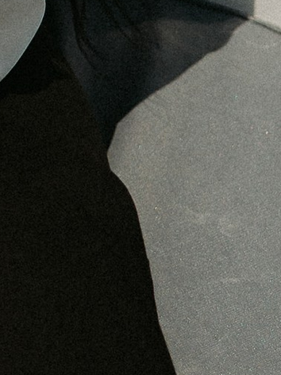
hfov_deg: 5.2
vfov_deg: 6.9
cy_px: -475
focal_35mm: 274
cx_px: -448
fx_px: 2966
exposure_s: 1/5000
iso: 160
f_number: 2.5
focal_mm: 35
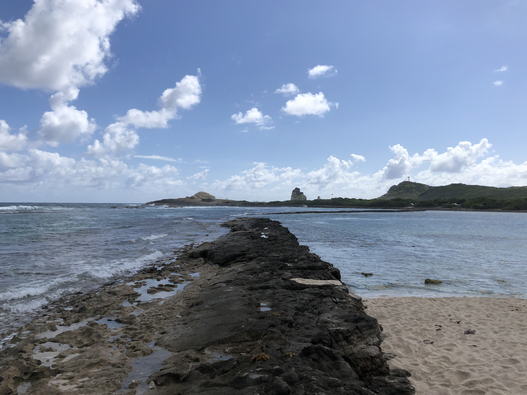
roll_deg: -0.2
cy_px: 194
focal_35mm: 29
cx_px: 267
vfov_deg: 48.2
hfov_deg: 61.7
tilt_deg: +0.7
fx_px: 442
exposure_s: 1/4808
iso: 25
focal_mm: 4
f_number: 1.8
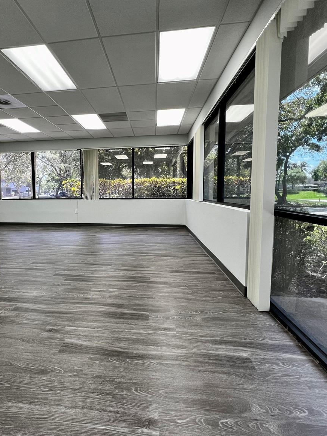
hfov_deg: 70.2
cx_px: 118
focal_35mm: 18
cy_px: 214
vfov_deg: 87.7
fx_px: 227
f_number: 1.8
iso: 100
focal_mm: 1.57
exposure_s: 1/122
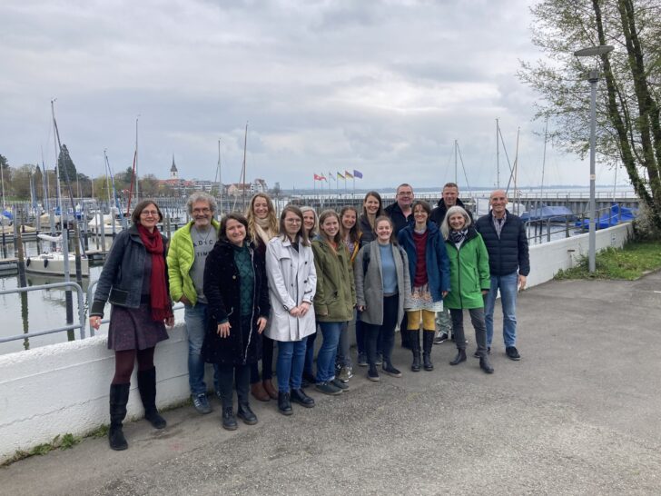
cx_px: 330
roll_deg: +1.3
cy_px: 248
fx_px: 535
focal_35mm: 28
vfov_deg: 49.7
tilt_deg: -3.1
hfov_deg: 63.4
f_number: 1.8
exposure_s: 1/1600
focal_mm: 3.99
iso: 20
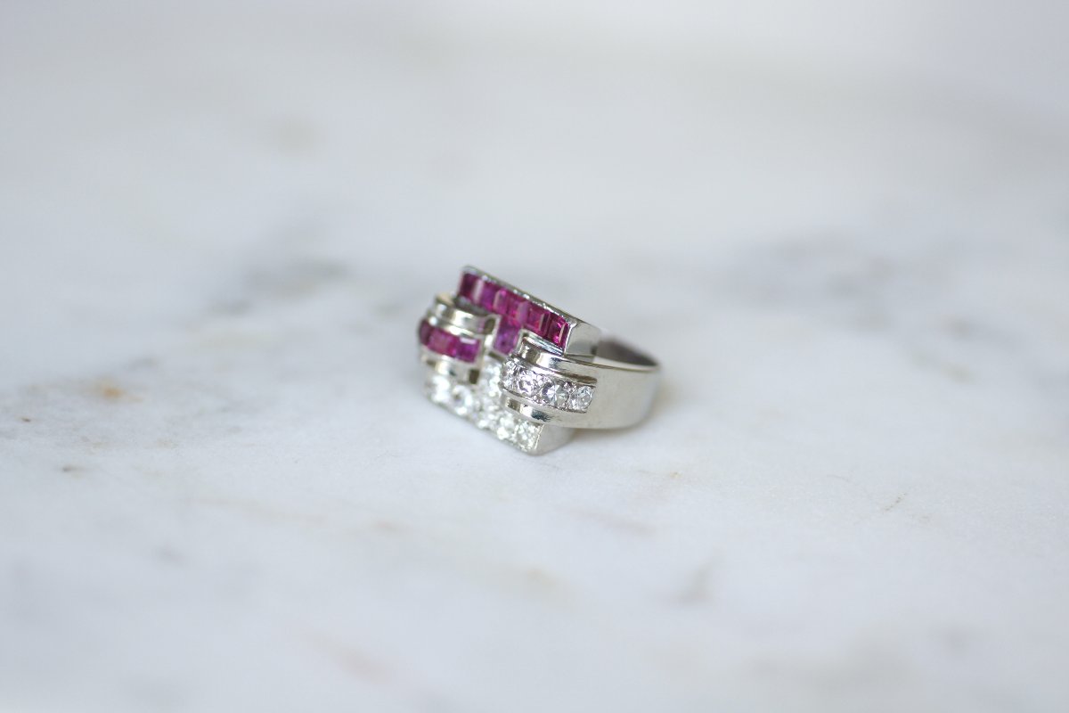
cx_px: 534
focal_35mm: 105
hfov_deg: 19.5
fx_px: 3118
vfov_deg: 13.0
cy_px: 356
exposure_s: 1/125
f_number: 2.8
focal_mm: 70
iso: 250
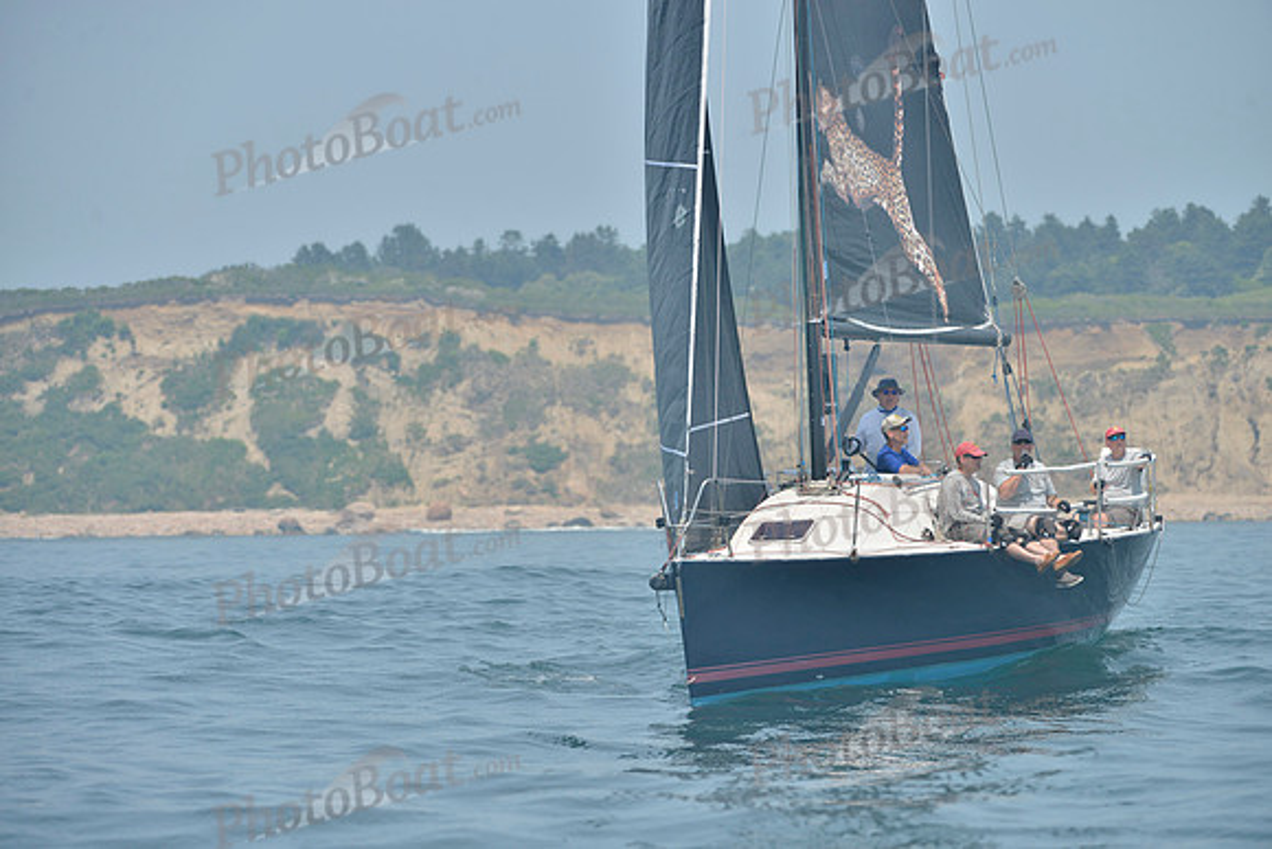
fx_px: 9188
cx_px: 636
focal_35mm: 260
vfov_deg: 5.3
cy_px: 424
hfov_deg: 7.9
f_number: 7.1
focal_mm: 260
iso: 280
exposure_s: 1/1000
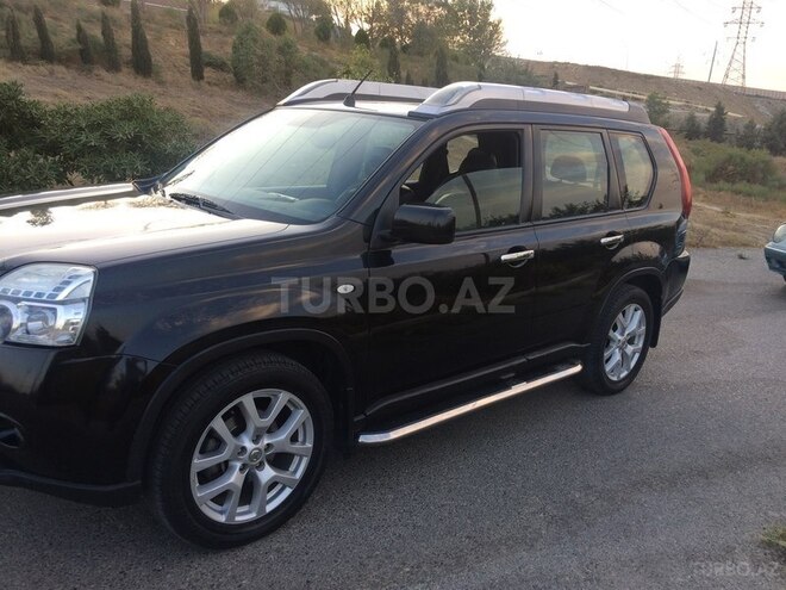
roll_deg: -2.9
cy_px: 295
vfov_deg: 48.2
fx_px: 658
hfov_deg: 61.7
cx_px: 393
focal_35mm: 29
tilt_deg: -15.0
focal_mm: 4.15
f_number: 2.2
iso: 32
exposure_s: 1/105
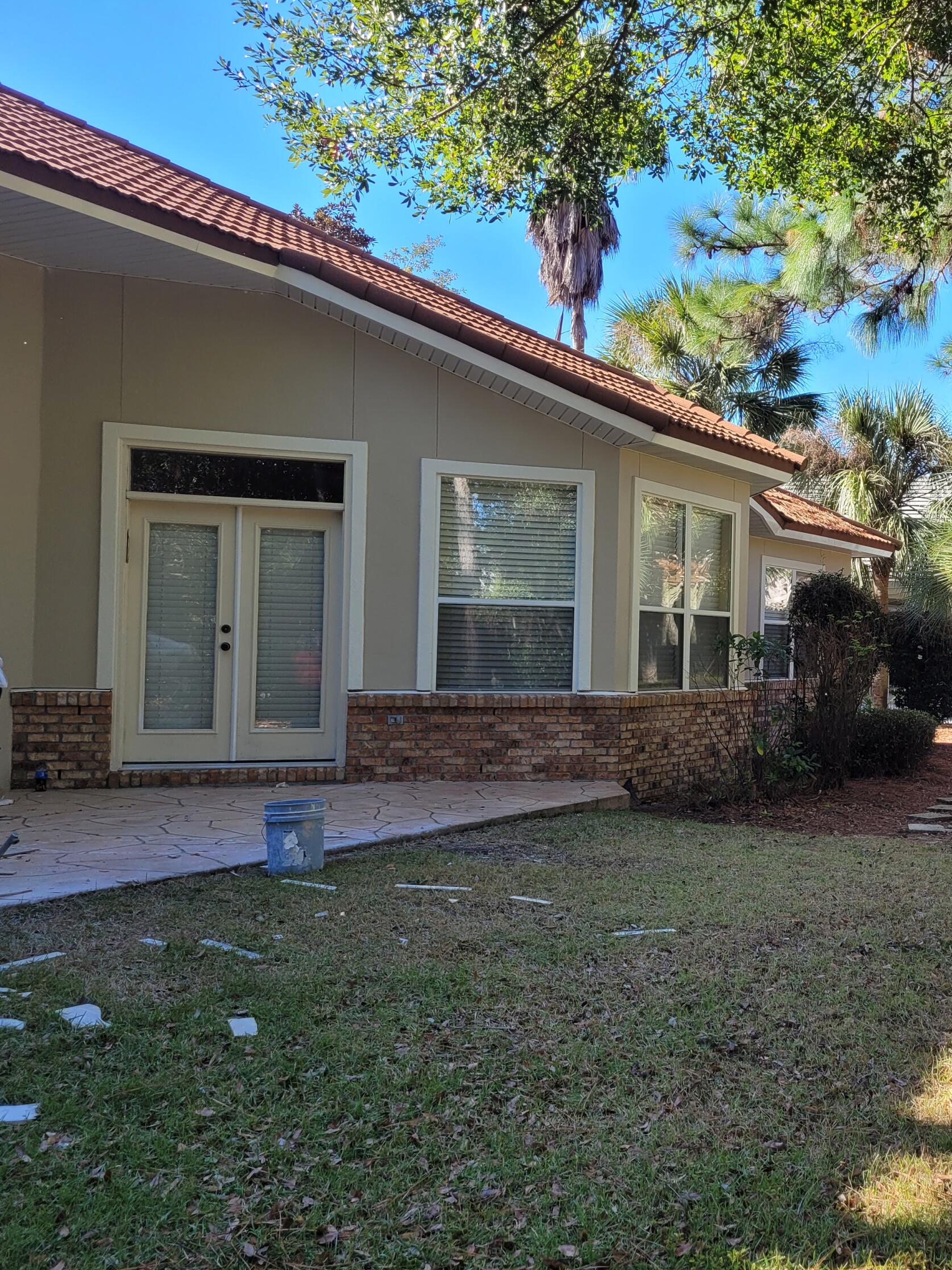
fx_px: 1284
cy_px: 637
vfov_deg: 52.6
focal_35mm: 35
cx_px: 818
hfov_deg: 38.5
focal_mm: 5.4
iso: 40
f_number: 1.8
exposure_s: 1/524
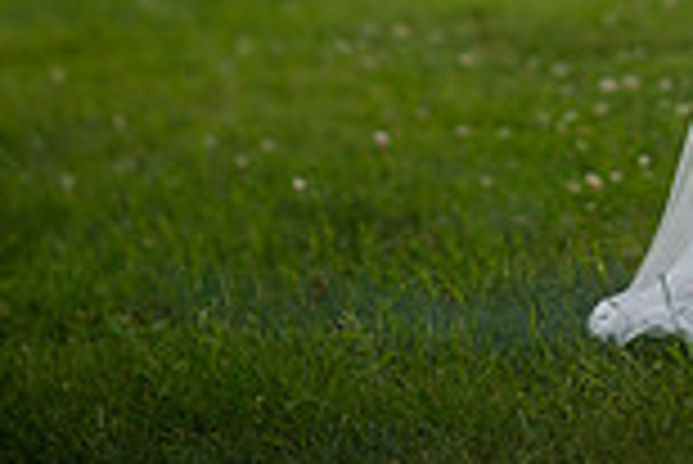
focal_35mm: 320
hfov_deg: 6.4
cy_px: -338
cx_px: 734
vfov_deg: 4.3
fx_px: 6166
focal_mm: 85
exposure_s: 1/4000
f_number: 1.4
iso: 400
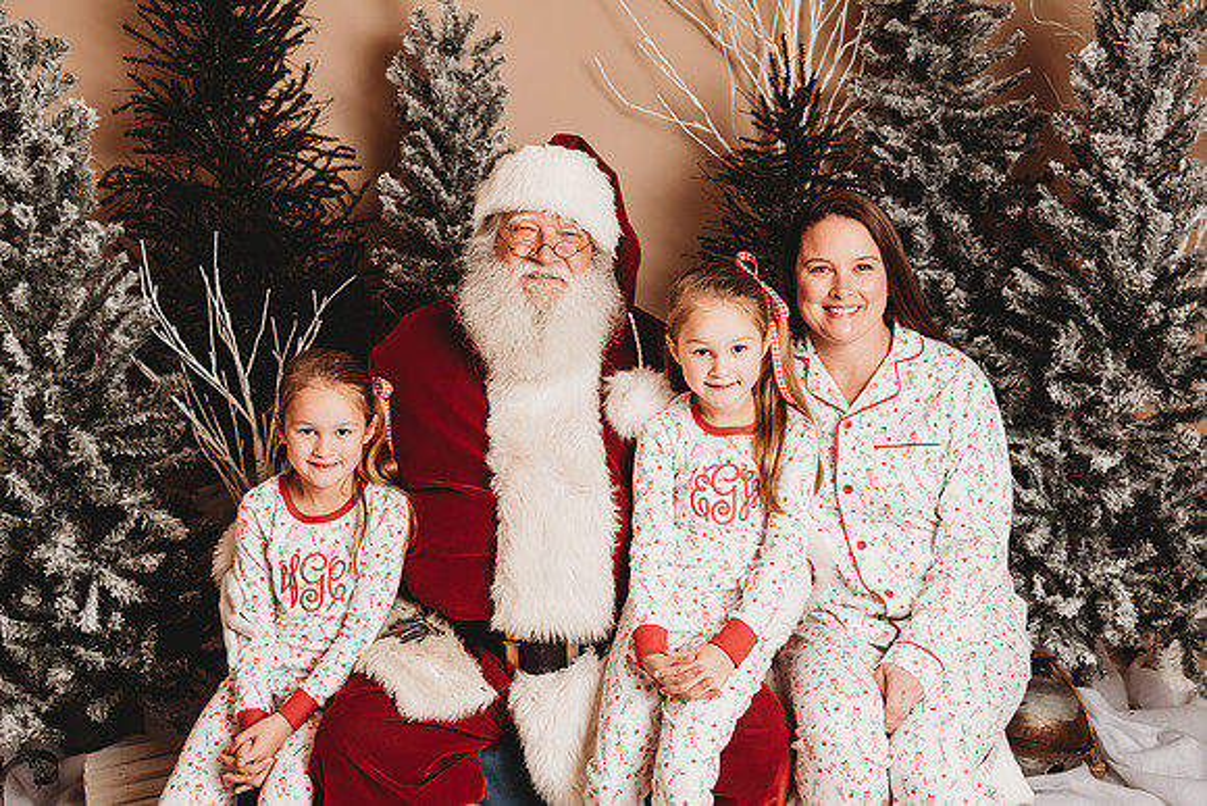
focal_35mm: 41
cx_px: 579
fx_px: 1367
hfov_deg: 47.6
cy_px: 404
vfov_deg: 32.8
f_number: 4
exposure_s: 1/160
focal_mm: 38
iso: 100
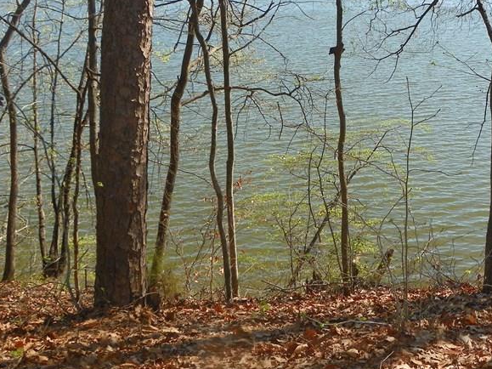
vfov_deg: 31.2
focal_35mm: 46
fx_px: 654
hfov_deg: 39.5
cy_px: 120
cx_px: 401
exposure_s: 1/400
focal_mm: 4.6
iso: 64
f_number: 4.5
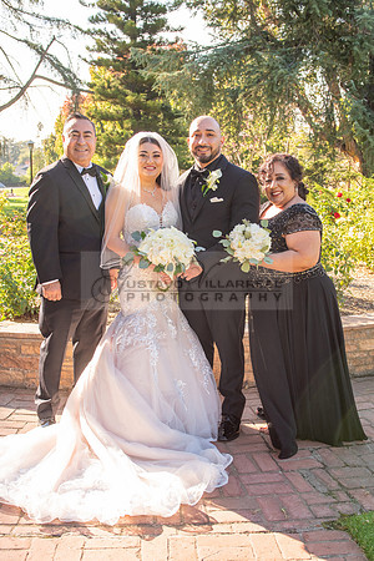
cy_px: 280
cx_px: 202
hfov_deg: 28.1
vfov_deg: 41.1
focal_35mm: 48
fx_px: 747
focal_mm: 32
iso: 200
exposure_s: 1/250
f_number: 5.6
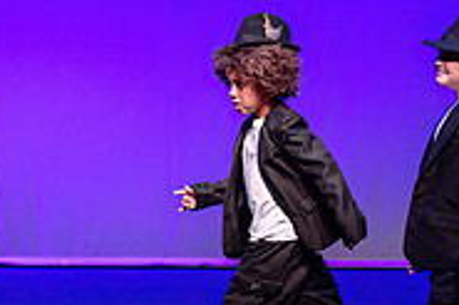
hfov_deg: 5.1
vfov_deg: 3.4
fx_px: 5121
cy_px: 53
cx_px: 50
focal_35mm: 402
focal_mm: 98
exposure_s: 1/400
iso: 1250
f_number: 2.8
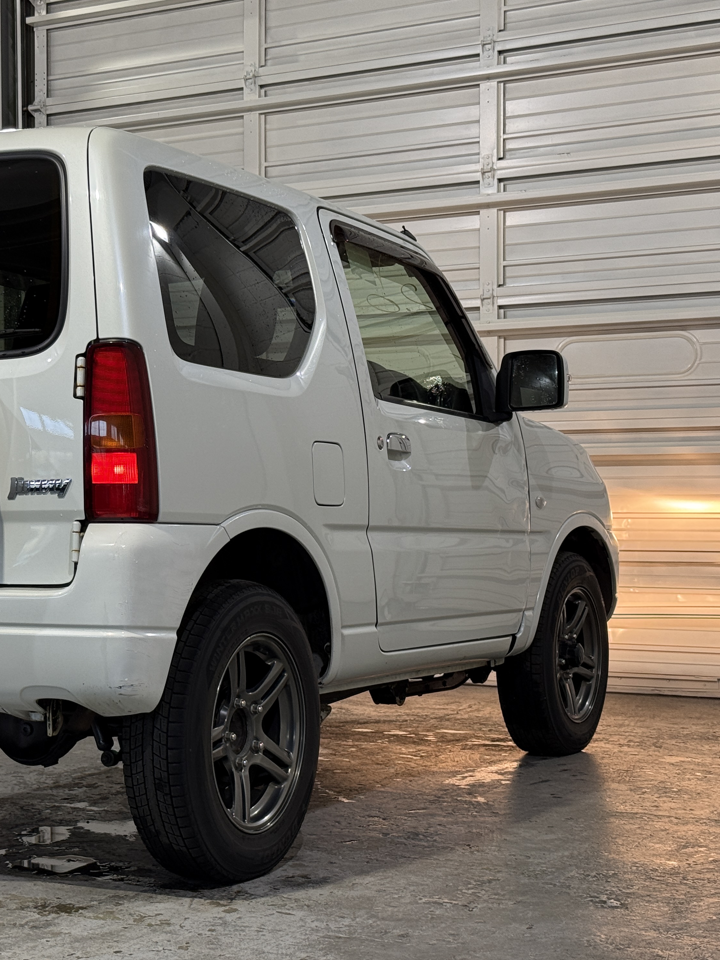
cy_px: 486
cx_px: 143
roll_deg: +0.1
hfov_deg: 22.3
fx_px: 1803
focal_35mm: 65
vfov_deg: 29.8
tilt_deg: +0.5
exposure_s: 1/60
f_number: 1.78
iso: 64
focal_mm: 6.76
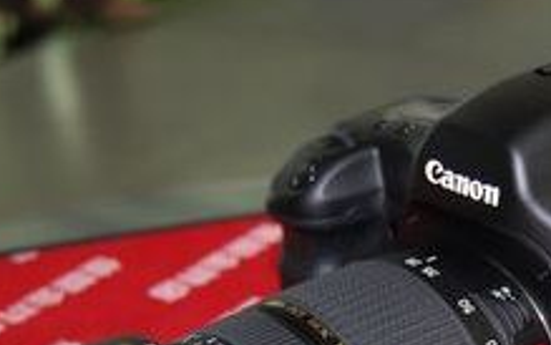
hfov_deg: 21.1
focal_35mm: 97
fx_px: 1458
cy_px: 358
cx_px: 444
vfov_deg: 13.3
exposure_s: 1/60
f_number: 4.5
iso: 400
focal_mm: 31
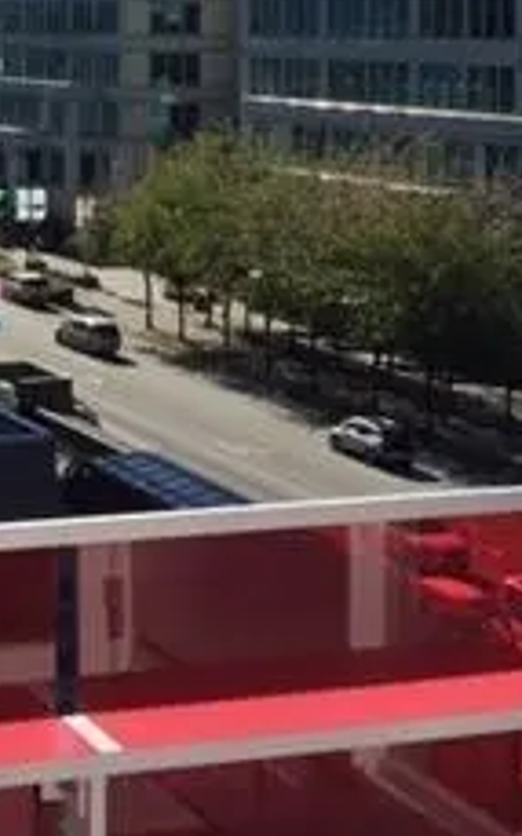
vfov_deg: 23.2
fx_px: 1959
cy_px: 29
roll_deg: +1.0
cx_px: -190
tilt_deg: -1.1
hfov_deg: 14.4
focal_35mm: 86
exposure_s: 1/2083
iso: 32
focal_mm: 4.15
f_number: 2.2
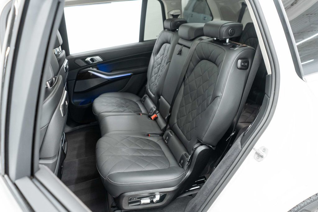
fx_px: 247
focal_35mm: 28
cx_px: 159
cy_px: 106
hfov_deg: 65.5
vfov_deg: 46.4
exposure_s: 1/50
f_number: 3.2
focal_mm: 28
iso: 1600
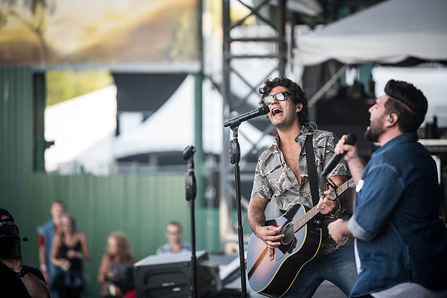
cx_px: 224
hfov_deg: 10.3
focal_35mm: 200
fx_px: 2484
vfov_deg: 6.9
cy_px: 149
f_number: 2.8
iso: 200
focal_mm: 200
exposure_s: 1/500
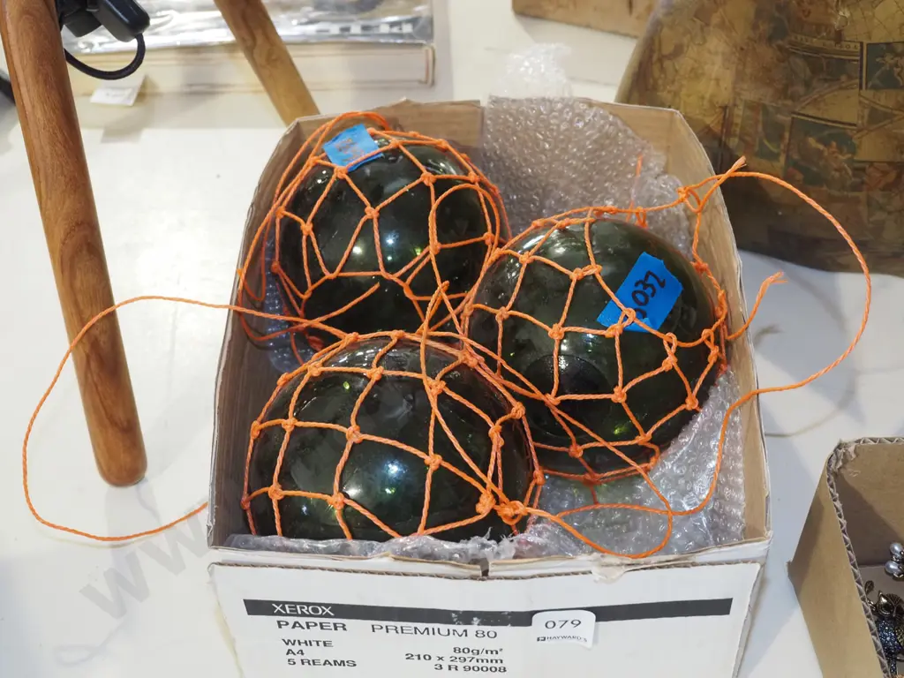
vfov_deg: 32.9
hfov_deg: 42.9
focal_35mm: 44
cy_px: 339
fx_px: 1149
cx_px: 452
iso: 2500
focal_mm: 22
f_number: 5.6
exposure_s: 1/60
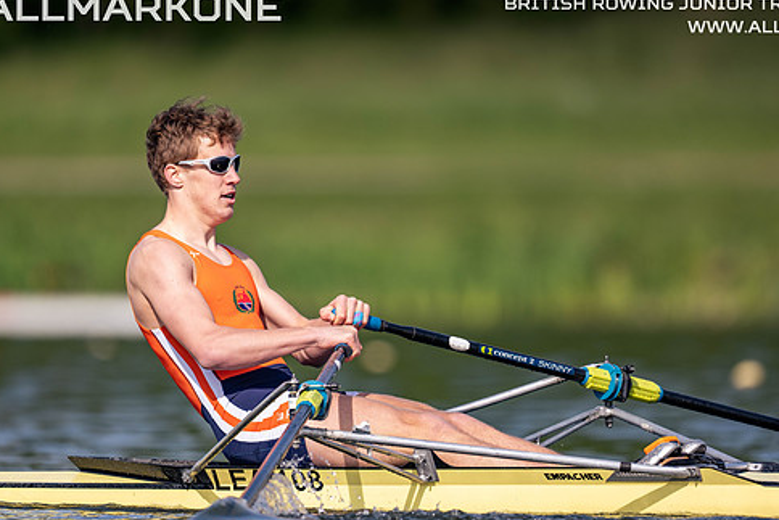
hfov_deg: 2.9
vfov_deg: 1.9
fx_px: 15562
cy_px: 284
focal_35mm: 719
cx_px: 435
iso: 220
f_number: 4
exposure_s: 1/2500
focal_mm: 600
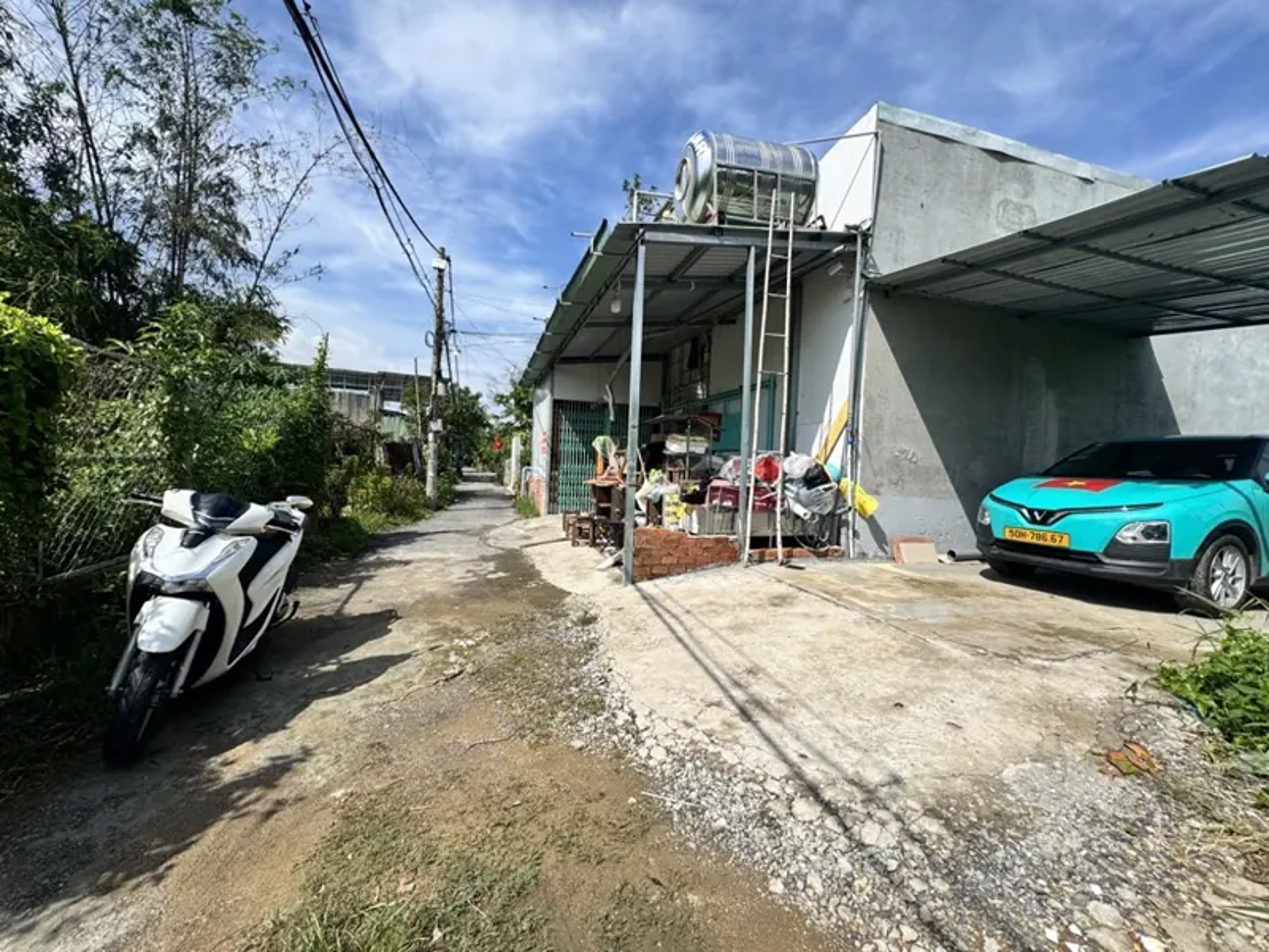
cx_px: 634
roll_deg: -0.6
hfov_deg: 102.1
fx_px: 513
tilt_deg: +2.1
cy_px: 476
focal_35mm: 14
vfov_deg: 85.7
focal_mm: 2.22
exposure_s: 1/2208
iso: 50
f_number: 2.2
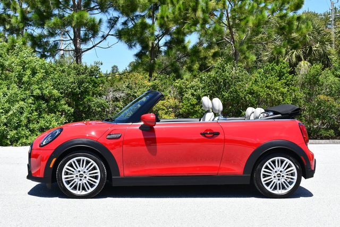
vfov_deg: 23.4
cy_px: 114
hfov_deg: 34.5
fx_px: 548
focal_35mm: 58
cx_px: 170
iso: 180
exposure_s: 1/250
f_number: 8
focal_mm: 29
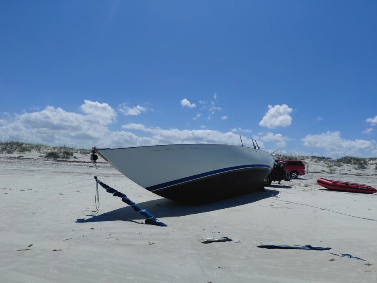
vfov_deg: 49.7
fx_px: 305
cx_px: 204
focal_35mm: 28
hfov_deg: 63.3
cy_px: 158
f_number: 1.8
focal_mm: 4.69
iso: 50
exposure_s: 1/8263
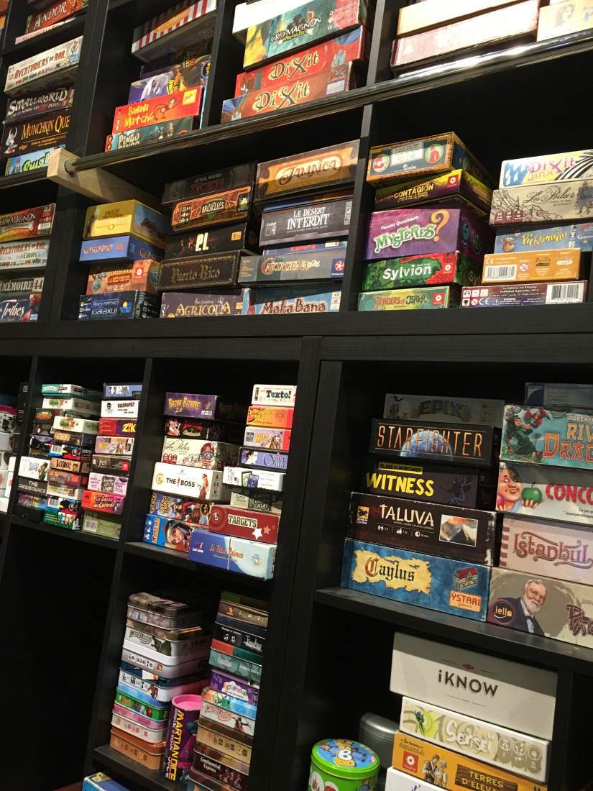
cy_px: 396
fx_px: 662
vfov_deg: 61.7
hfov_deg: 48.2
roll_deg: -6.5
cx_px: 296
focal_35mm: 29
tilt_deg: +5.7
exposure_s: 1/20
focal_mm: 4.15
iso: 200
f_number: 2.2
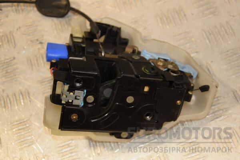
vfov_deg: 20.2
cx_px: 120
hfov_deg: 29.9
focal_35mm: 68
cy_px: 80
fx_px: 450
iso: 800
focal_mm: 45
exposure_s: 1/200
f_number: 5
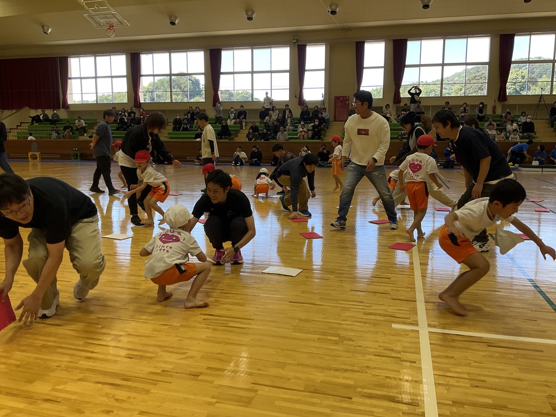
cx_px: 278
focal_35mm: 29
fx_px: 466
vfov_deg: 48.2
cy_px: 208
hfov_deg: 61.7
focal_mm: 3
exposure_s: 1/122
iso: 32
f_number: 1.8
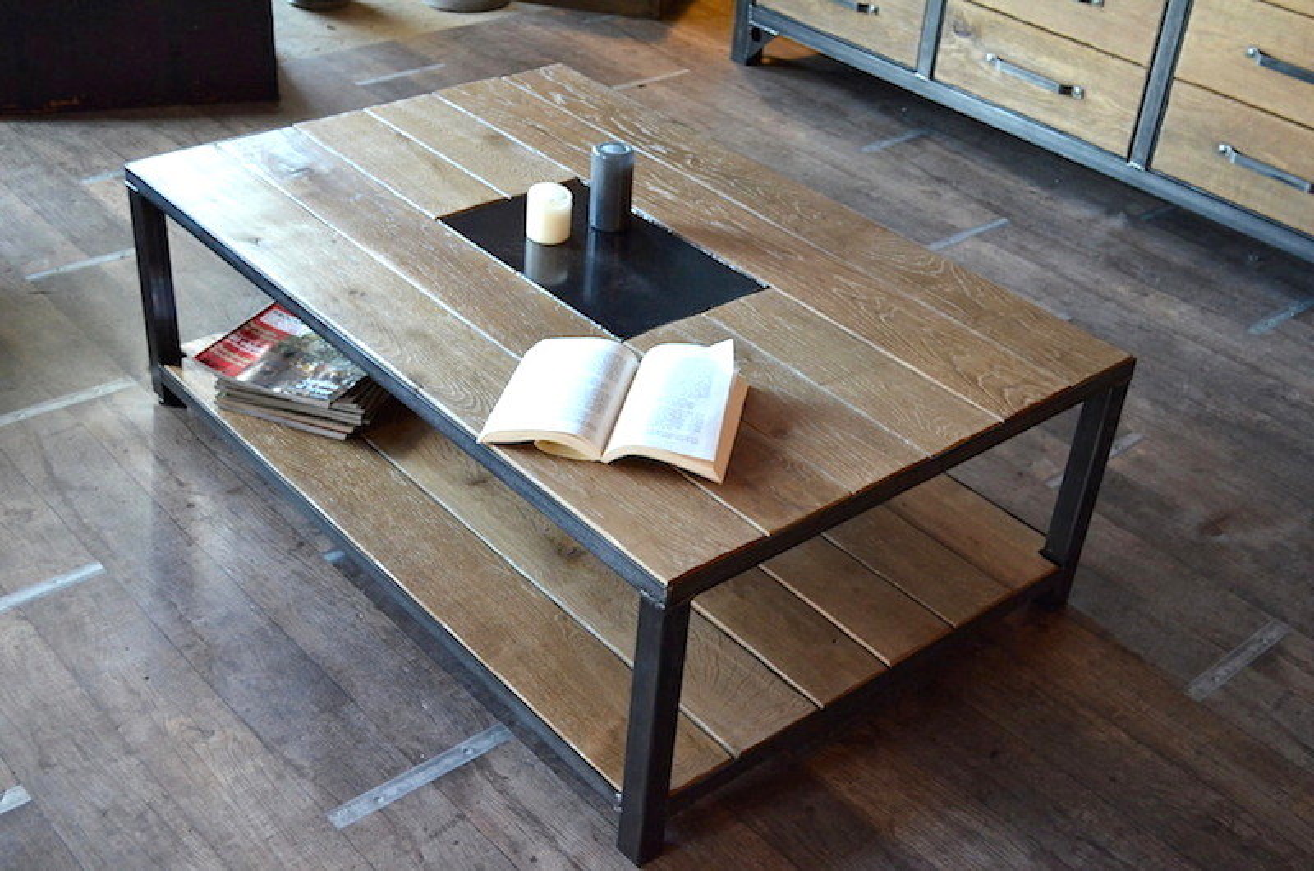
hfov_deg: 45.0
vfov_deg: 30.7
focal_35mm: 44
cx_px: 657
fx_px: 1585
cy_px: 436
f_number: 4.5
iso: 1600
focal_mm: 29
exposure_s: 1/60
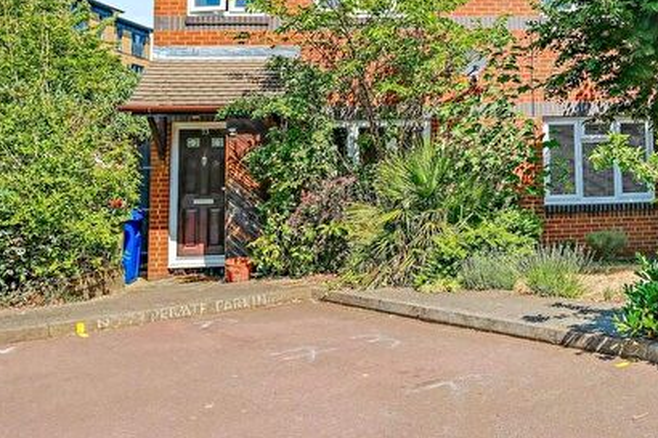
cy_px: 95
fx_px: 749
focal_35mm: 41
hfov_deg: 45.0
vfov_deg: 31.8
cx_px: 530
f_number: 5.6
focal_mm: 15.9
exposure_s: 1/350
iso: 160
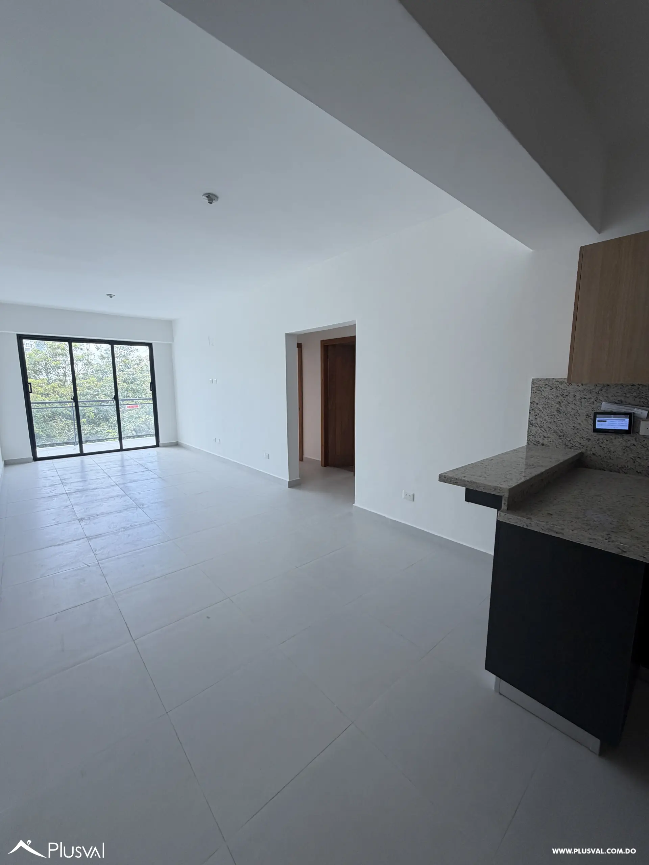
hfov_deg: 85.7
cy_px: 432
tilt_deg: -8.3
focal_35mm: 14
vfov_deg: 102.1
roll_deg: -0.1
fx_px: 350
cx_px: 324
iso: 64
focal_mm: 2.22
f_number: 2.2
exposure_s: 1/121
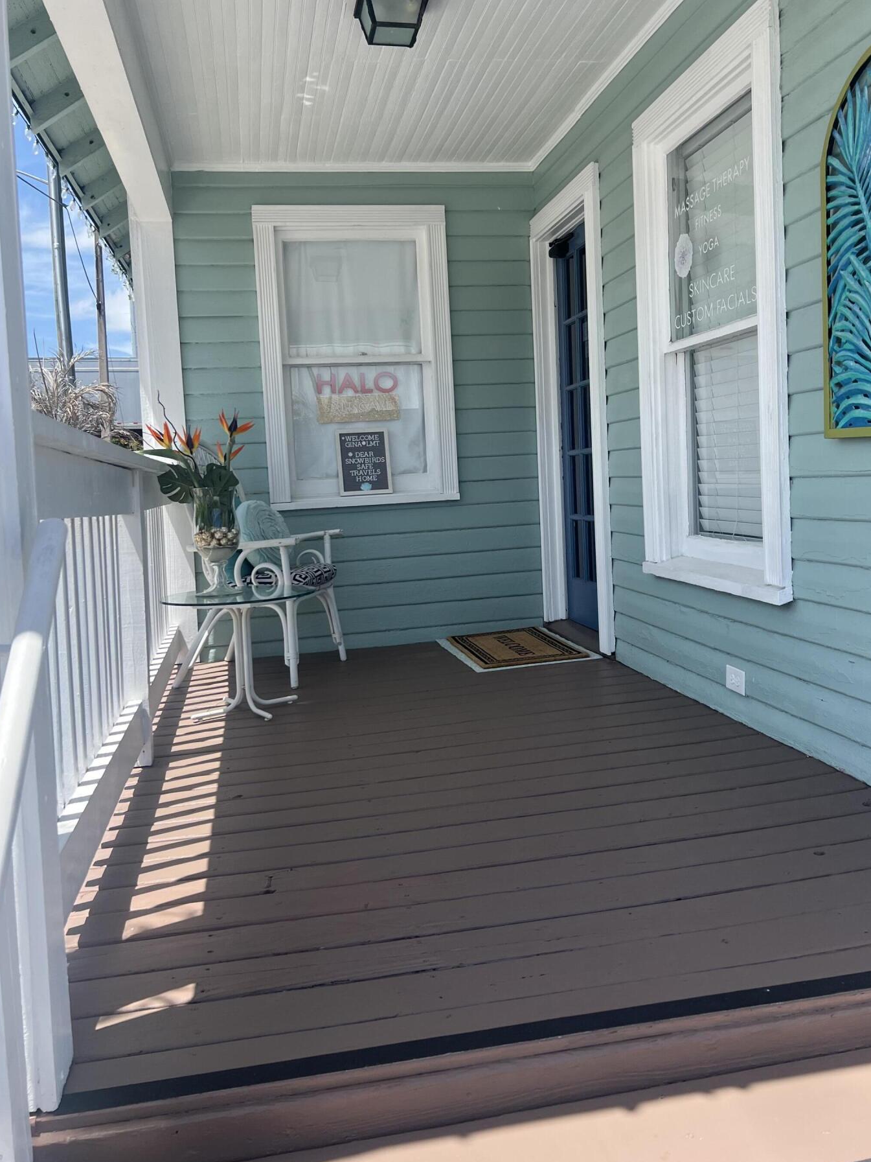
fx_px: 973
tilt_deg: -1.9
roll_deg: +3.1
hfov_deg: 48.2
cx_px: 460
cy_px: 533
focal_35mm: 29
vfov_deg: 61.6
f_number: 1.5
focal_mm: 5.7
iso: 50
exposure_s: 1/2165
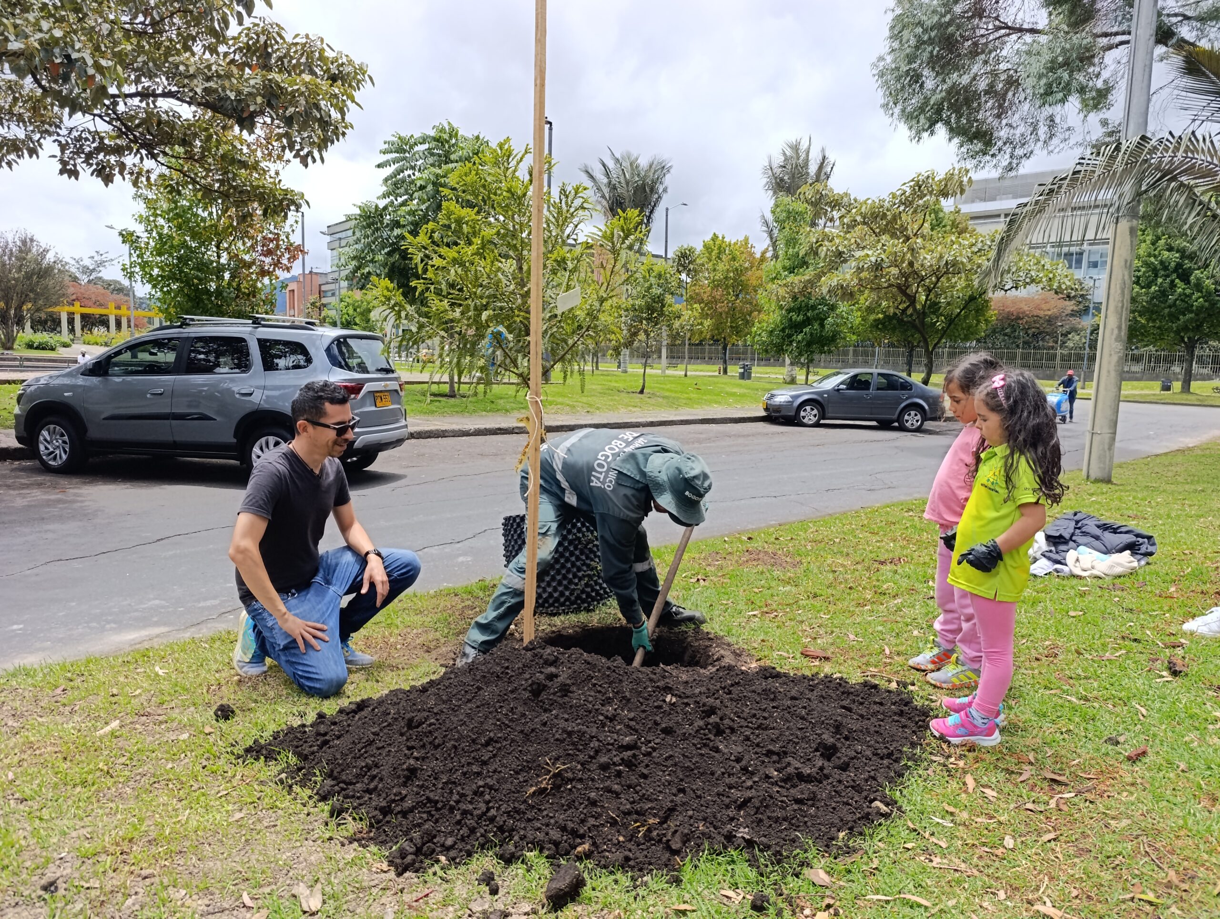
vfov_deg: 59.0
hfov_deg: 73.8
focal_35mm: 23
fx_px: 812
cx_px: 610
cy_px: 460
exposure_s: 1/380
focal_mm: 6.14
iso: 50
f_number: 1.6
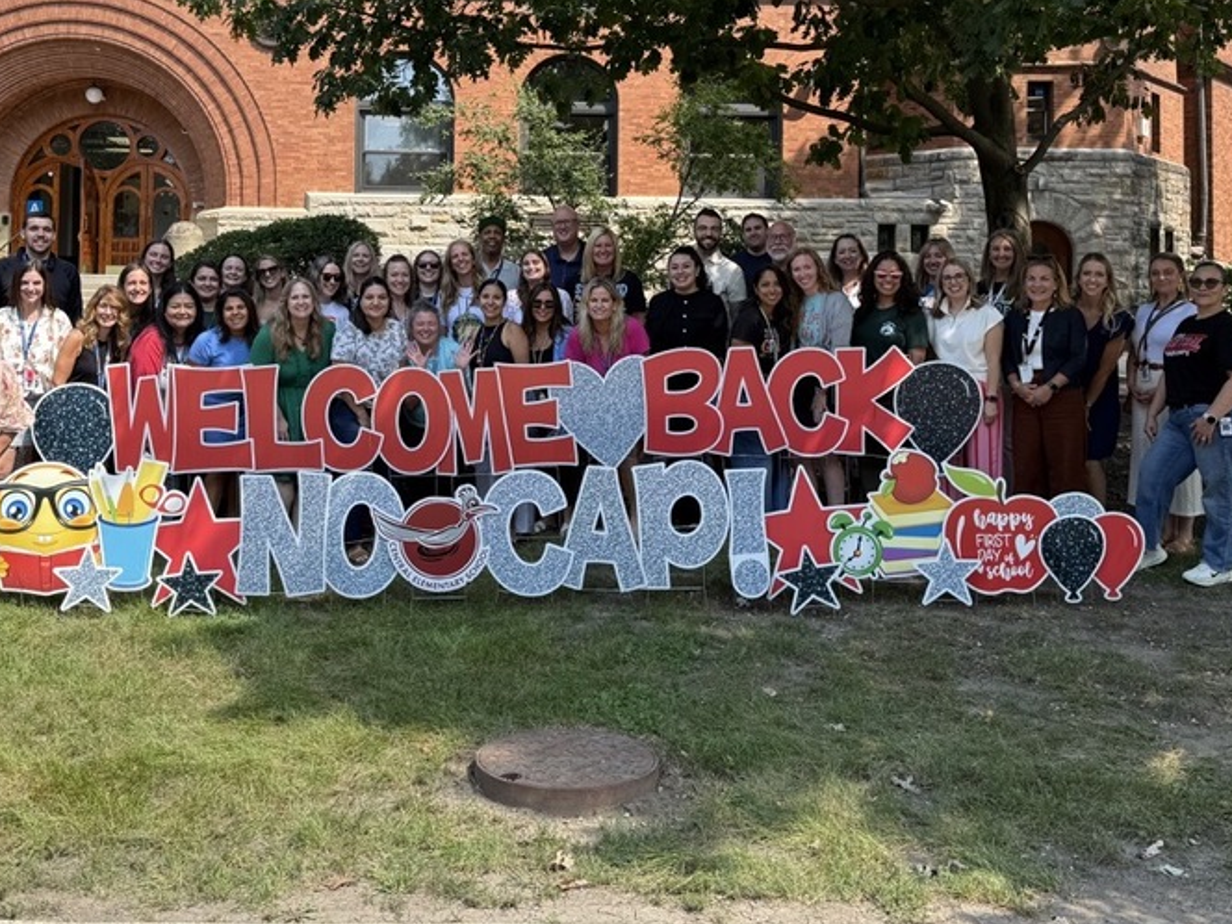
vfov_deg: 38.1
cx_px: 547
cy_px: 282
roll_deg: -0.9
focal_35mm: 37
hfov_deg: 50.0
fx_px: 1317
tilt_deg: +3.2
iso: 80
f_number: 1.78
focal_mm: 6.76
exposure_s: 1/1385
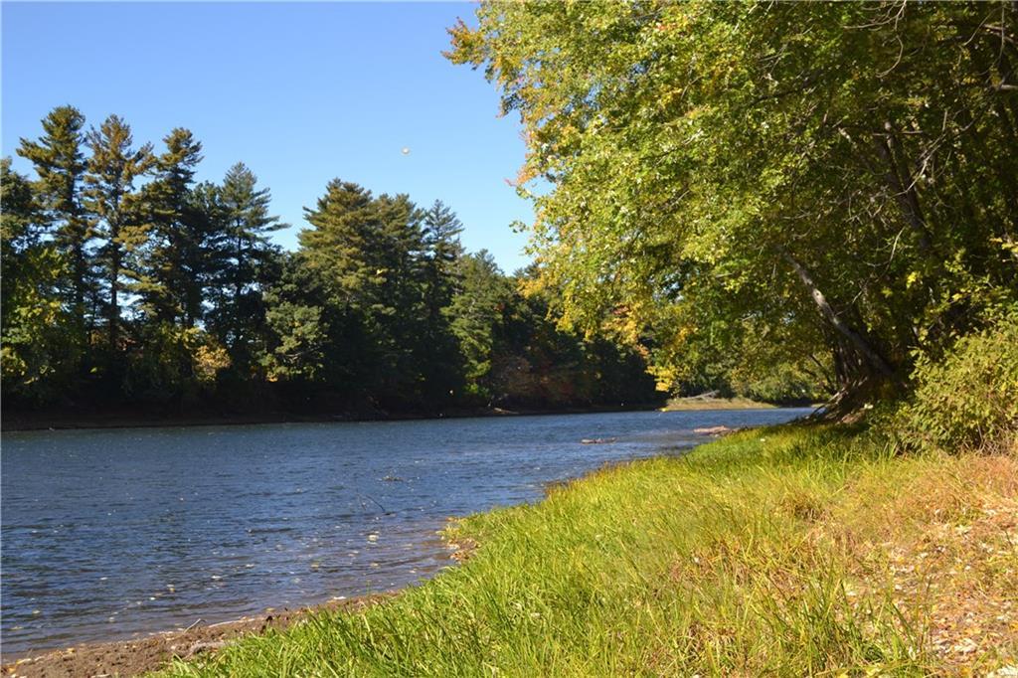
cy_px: 339
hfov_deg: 45.0
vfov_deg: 30.8
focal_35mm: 44
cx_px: 509
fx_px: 1230
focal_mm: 29
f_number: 6.3
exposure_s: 1/200
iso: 100
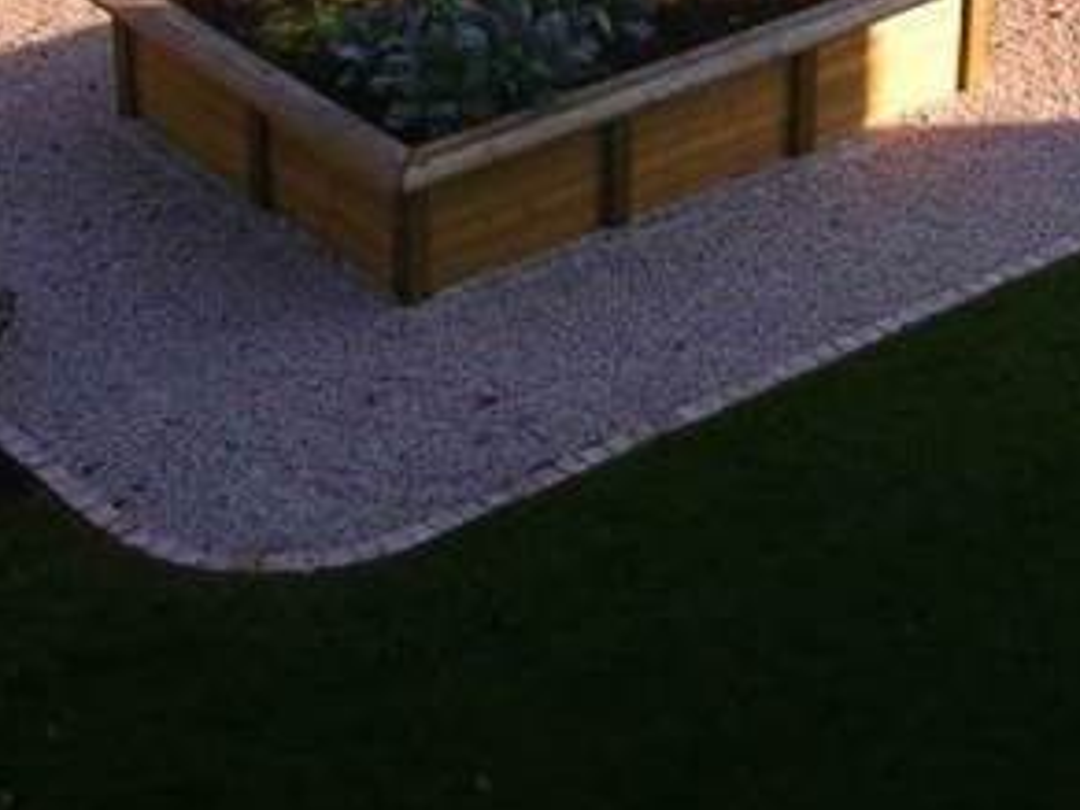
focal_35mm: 104
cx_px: 758
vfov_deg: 13.8
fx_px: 3245
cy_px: -196
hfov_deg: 18.8
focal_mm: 5.8
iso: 50
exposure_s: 1/294
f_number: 2.8
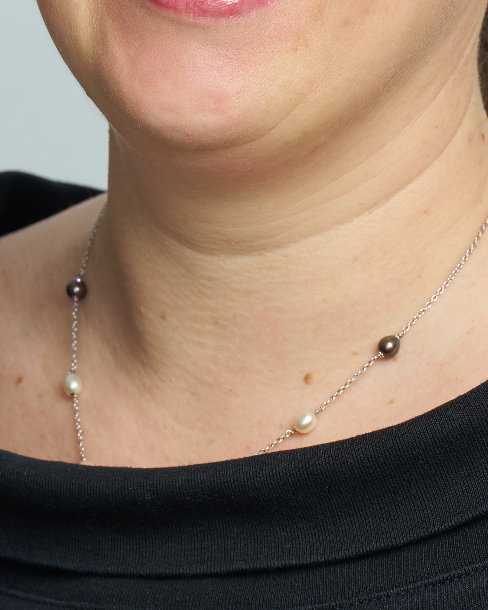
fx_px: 10722
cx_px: 281
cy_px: 165
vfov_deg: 3.3
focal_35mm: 594
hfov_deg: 2.6
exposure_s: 1/125
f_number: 8
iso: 100
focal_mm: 185
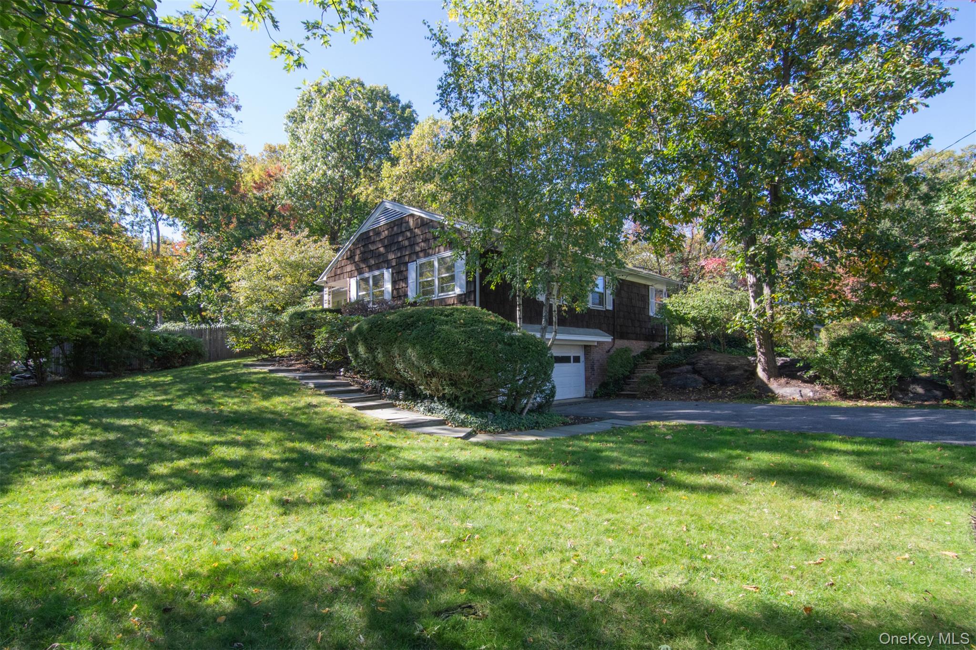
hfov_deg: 95.0
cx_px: 488
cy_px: 325
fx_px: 447
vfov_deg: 72.0
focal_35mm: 16
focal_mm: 11
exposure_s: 1/160
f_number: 11
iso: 640
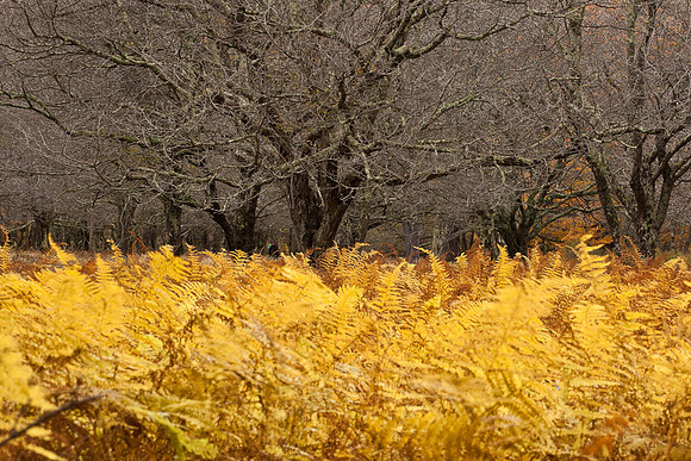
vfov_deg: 11.4
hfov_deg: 17.1
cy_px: 230
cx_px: 346
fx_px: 2304
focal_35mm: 120
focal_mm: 120
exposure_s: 1/8
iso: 200
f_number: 20
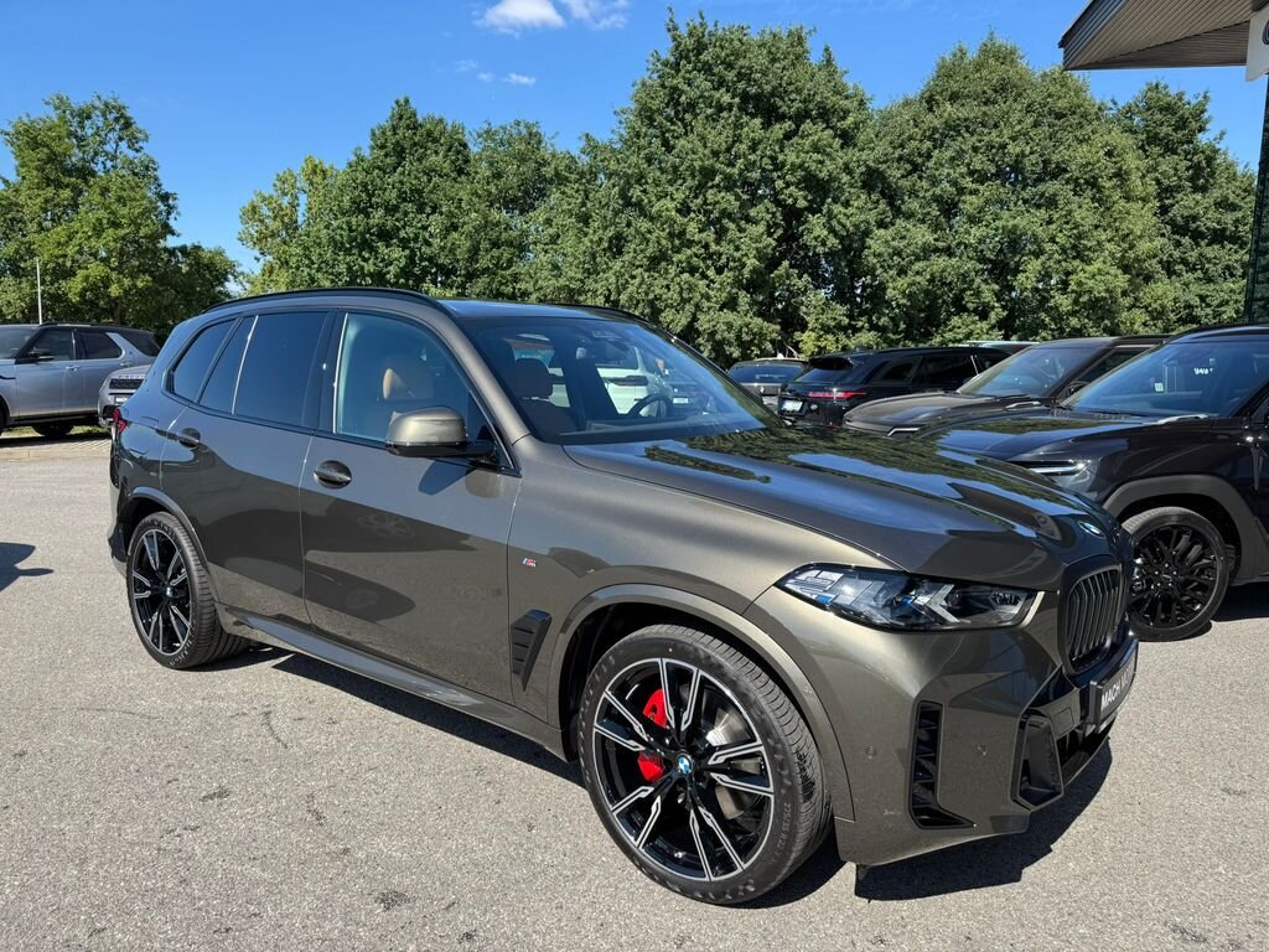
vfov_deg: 56.8
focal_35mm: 24
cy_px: 476
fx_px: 880
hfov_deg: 71.6
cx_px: 634
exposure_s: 1/2041
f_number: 1.78
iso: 80
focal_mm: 6.76
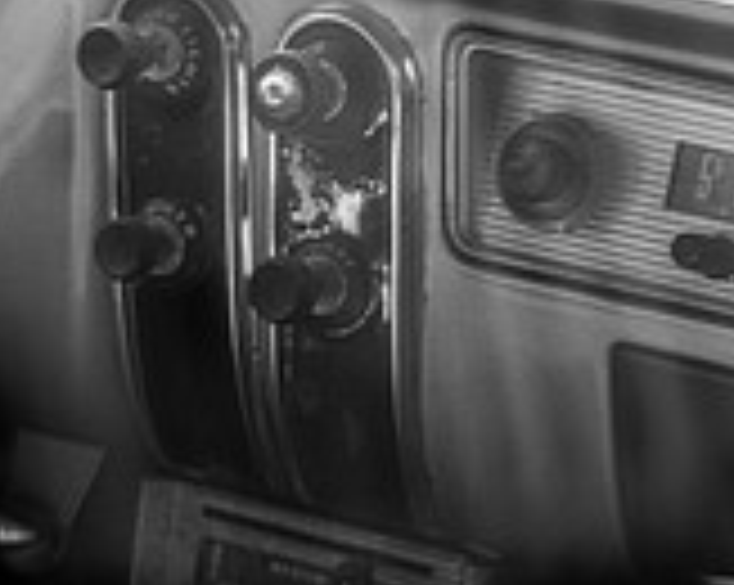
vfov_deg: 5.4
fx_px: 6162
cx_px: -441
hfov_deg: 6.7
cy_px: -160
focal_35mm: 284
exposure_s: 1/640
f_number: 2.8
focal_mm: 85
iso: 64
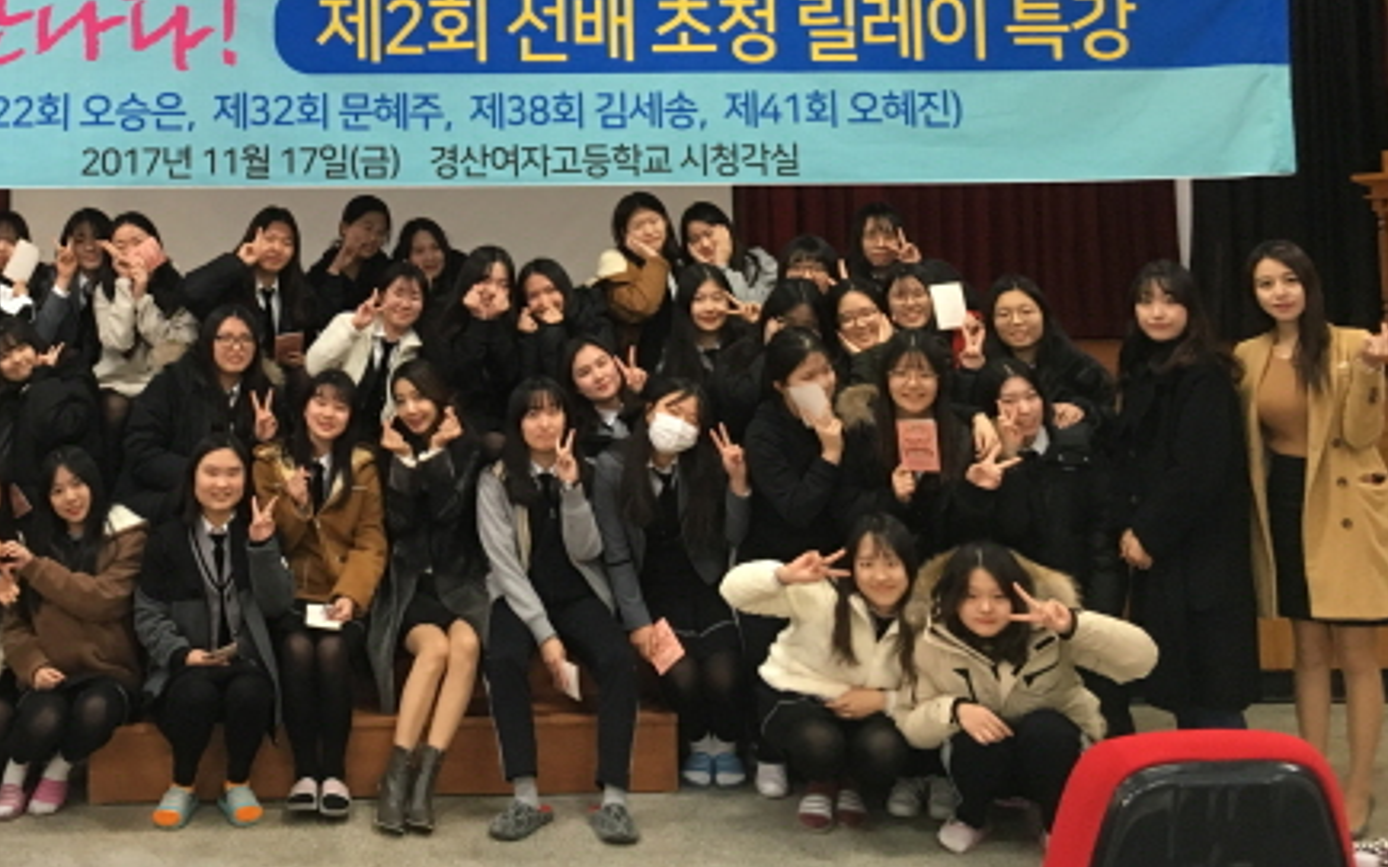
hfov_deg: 42.5
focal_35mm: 46
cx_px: 387
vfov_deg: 27.0
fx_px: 1740
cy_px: 94
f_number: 2.2
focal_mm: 4.15
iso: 125
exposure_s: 1/30
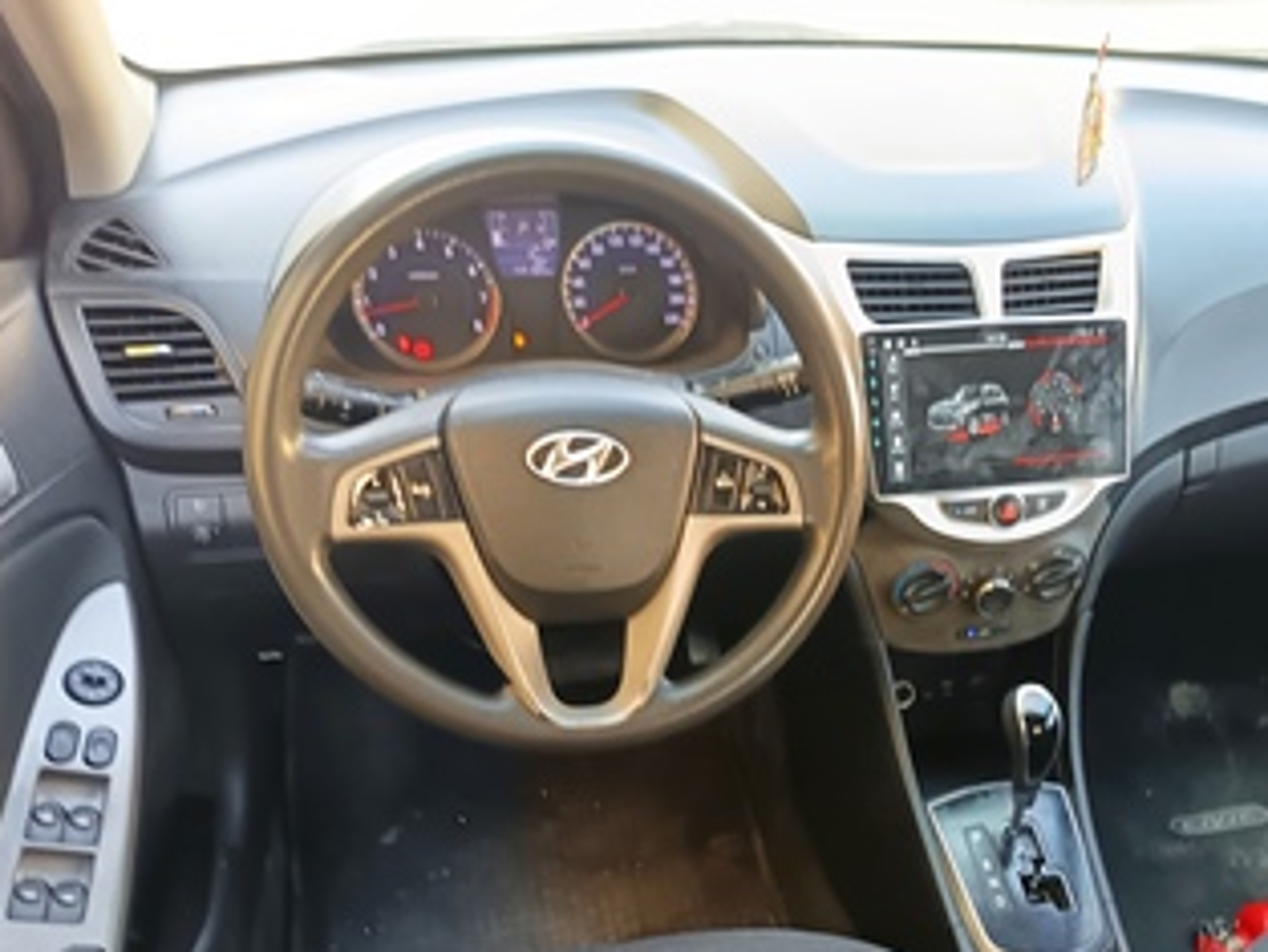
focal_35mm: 35
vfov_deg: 40.1
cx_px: 849
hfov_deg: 51.6
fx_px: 1283
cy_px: 658
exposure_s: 1/33.3
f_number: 1.75
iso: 823
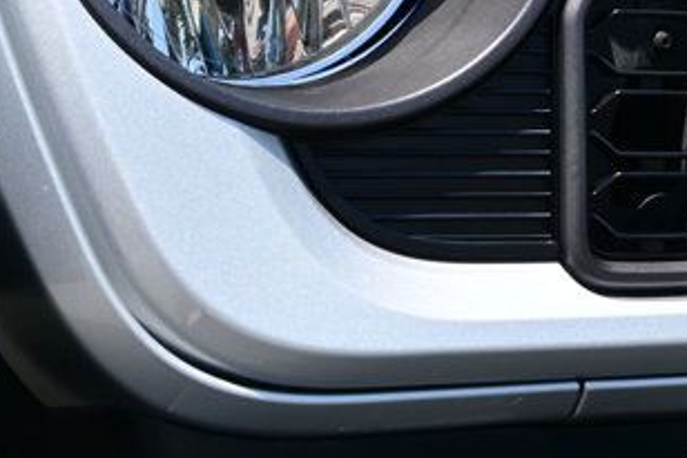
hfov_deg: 15.4
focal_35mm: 125
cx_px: 968
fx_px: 2378
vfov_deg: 10.7
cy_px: -154
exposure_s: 1/200
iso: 100
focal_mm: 25
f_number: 7.1
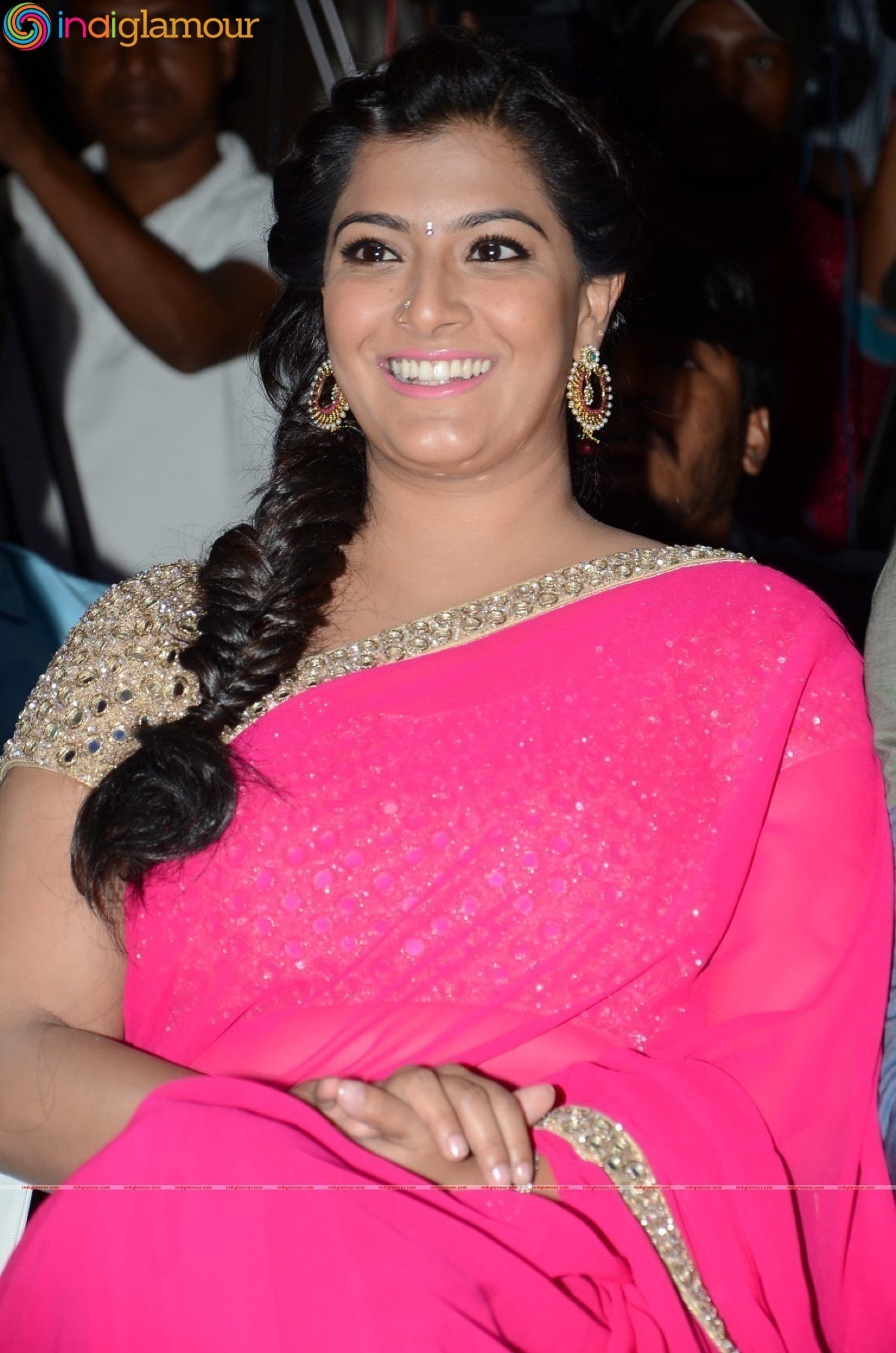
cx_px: 448
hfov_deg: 8.7
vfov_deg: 13.1
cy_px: 676
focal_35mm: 158
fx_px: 5909
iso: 320
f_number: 5.6
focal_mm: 105
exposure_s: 1/125
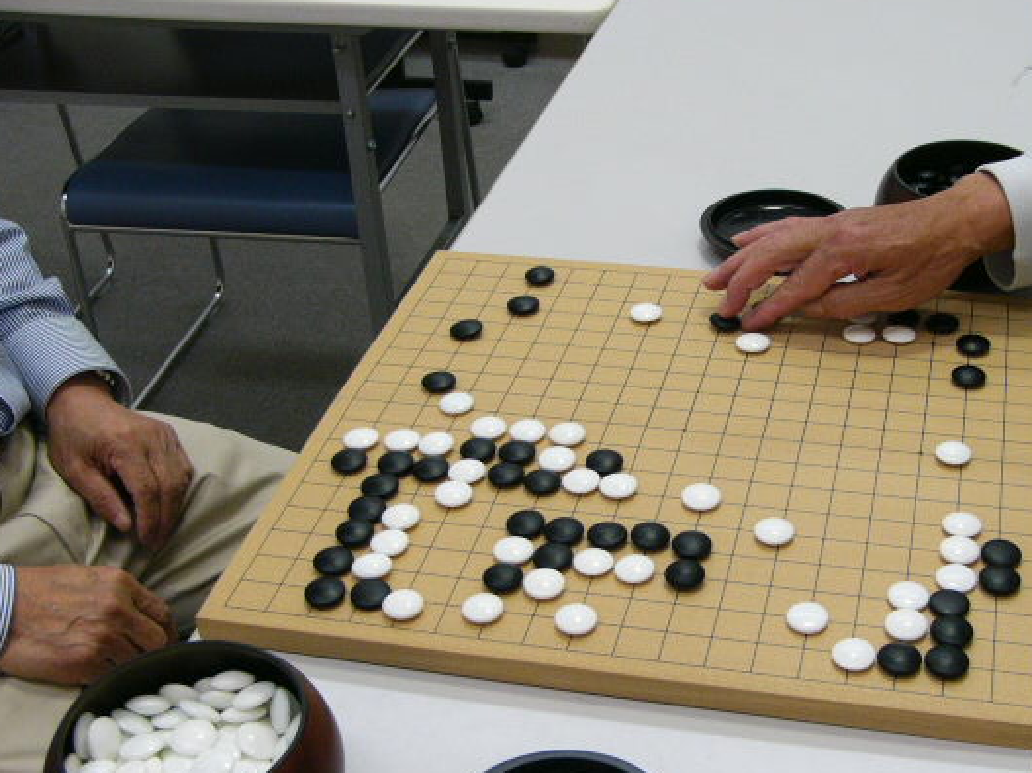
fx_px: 1520
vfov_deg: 28.5
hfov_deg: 37.4
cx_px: 586
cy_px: 456
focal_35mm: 51
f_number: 2.8
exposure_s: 1/60
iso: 150
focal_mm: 5.5
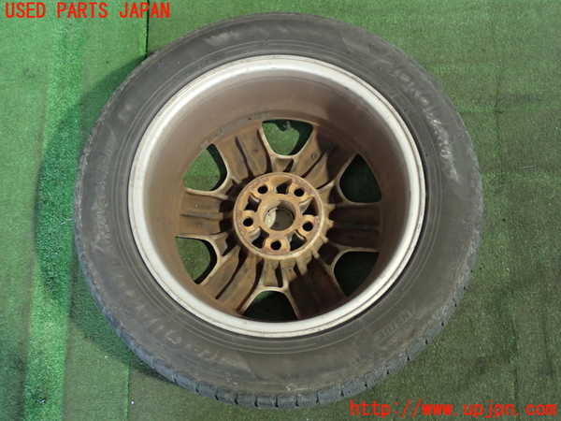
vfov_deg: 35.1
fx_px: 664
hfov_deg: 45.8
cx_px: 280
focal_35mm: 41
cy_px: 210
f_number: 2.8
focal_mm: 7.31
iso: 800
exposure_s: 1/20
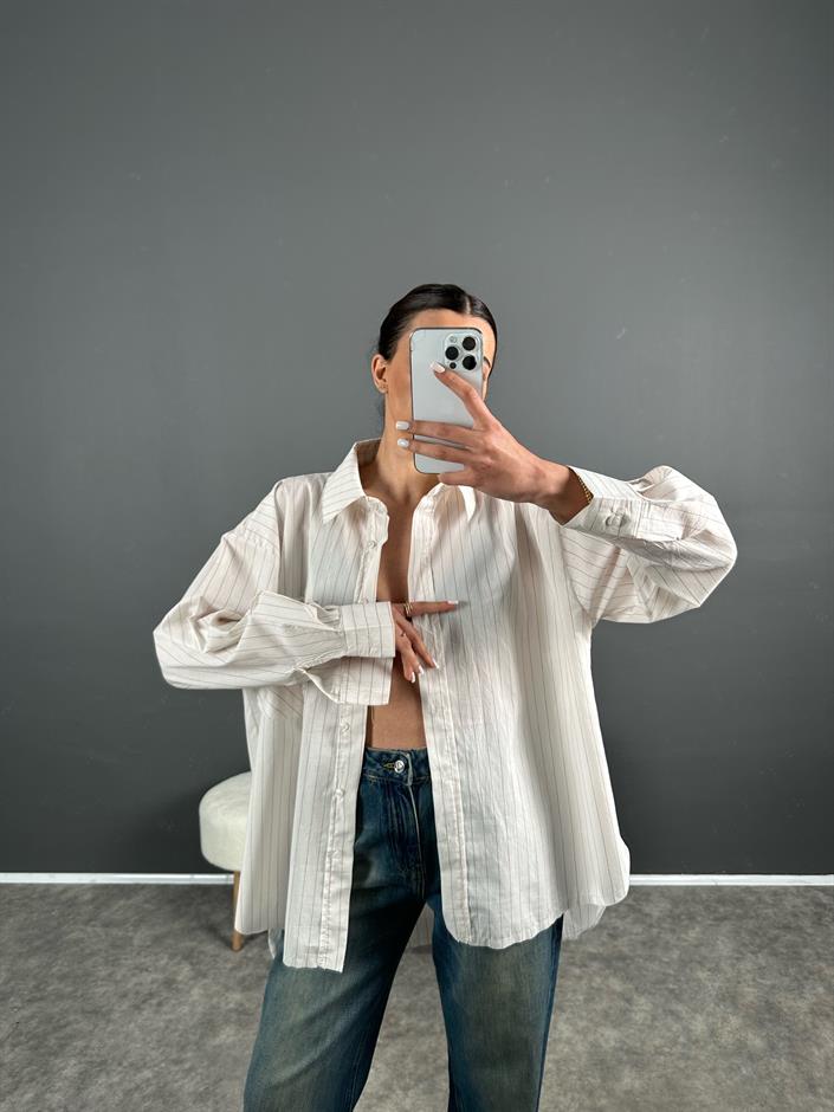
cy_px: 556
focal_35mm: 24
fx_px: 771
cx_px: 417
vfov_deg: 71.6
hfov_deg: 56.8
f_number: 1.78
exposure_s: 1/121
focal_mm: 6.86
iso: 80
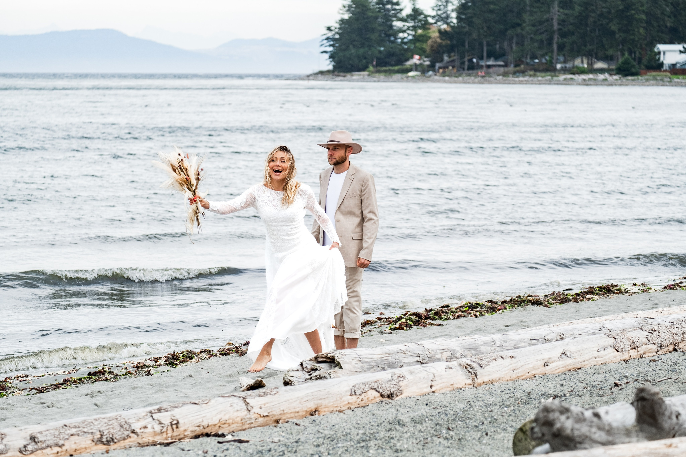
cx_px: 343
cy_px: 228
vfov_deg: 11.4
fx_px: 2298
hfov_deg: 17.0
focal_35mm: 121
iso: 320
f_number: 3.8
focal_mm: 77.9
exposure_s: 1/500
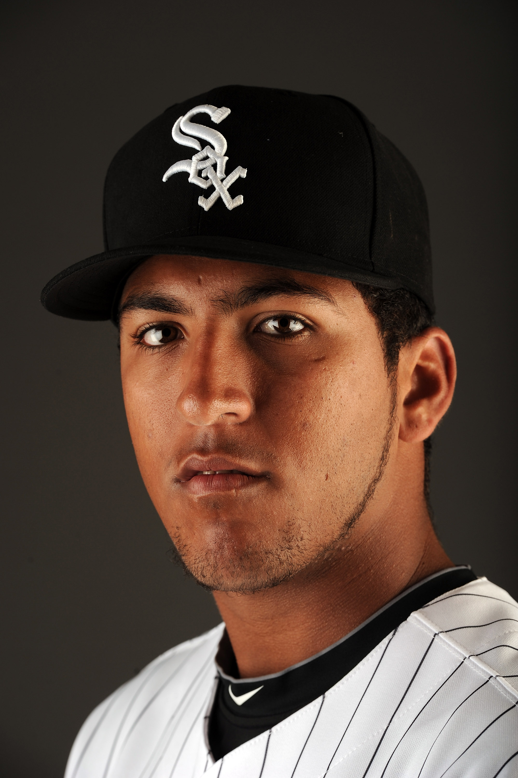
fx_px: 3349
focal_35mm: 155
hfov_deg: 8.8
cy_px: 389
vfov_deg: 13.3
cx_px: 259
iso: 200
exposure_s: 1/250
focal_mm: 155
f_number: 9
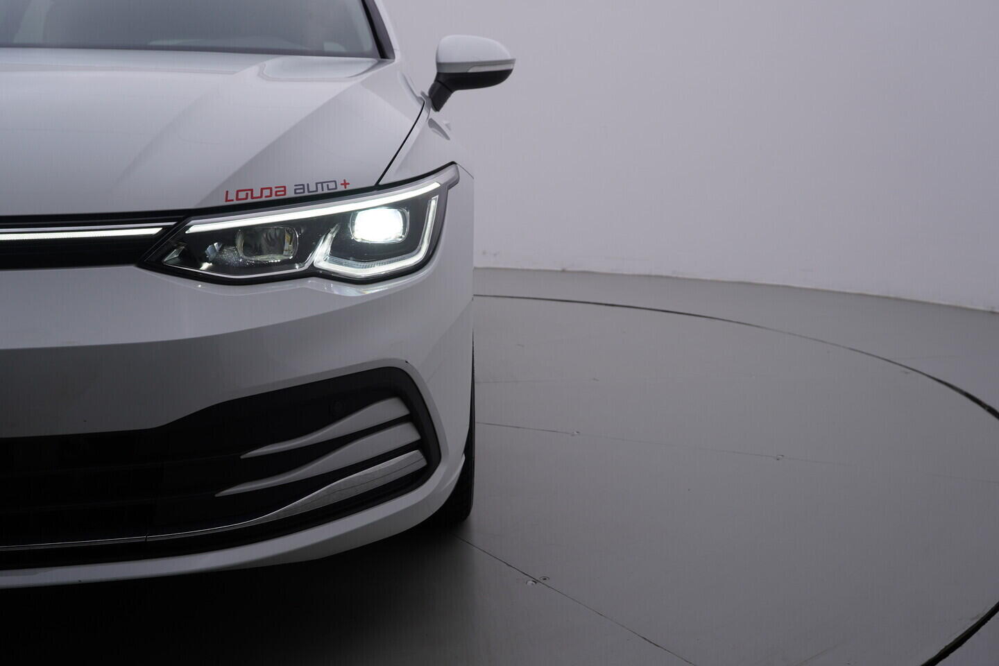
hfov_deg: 53.1
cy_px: 333
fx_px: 999
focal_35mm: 36
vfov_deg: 36.9
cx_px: 500
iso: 125
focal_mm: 24
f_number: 5
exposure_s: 1/125
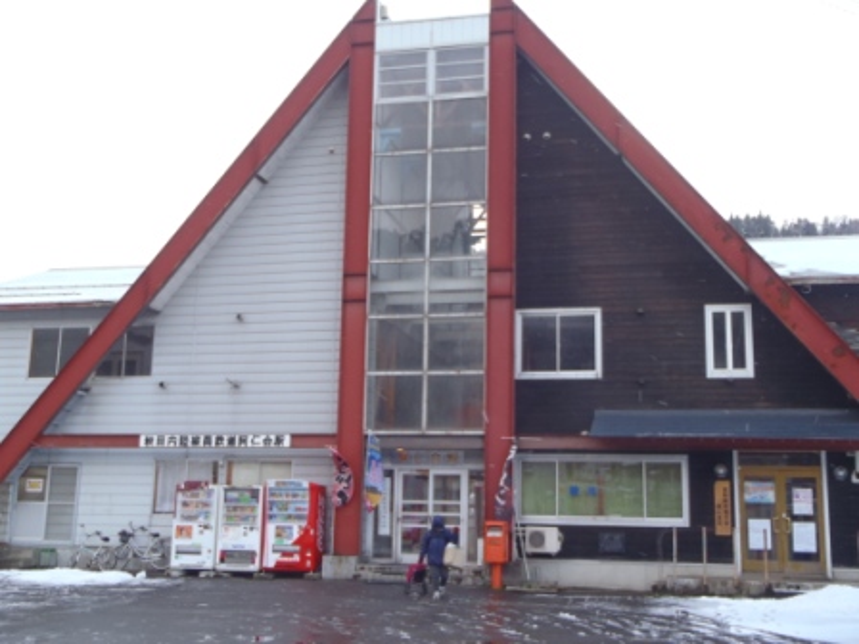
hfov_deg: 43.9
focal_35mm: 43
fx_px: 1067
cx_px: 430
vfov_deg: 33.6
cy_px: 322
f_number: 4.8
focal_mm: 7.73
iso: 100
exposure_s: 1/50
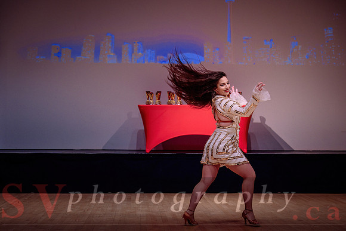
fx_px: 782
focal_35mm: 81
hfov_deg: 25.0
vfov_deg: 16.8
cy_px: 132
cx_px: 173
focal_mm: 70
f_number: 2.8
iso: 1600
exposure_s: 1/400
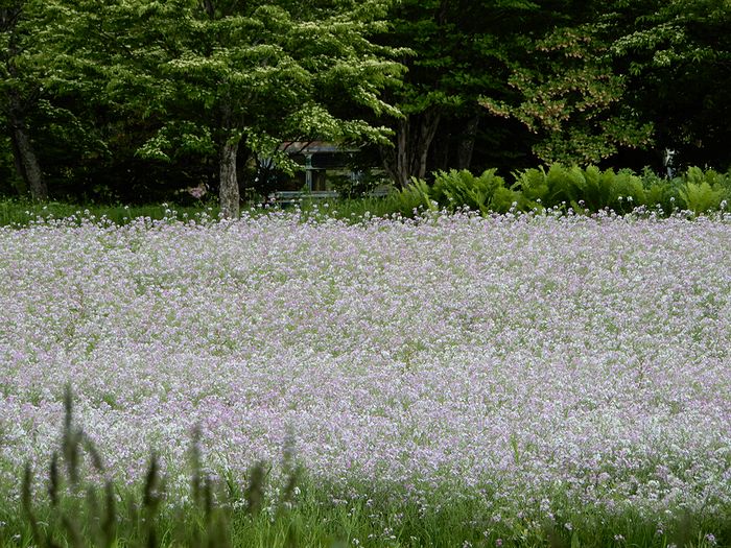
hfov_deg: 8.8
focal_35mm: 225
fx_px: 4751
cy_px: 274
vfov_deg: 6.6
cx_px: 366
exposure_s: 1/80
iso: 80
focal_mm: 40.1
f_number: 5.6
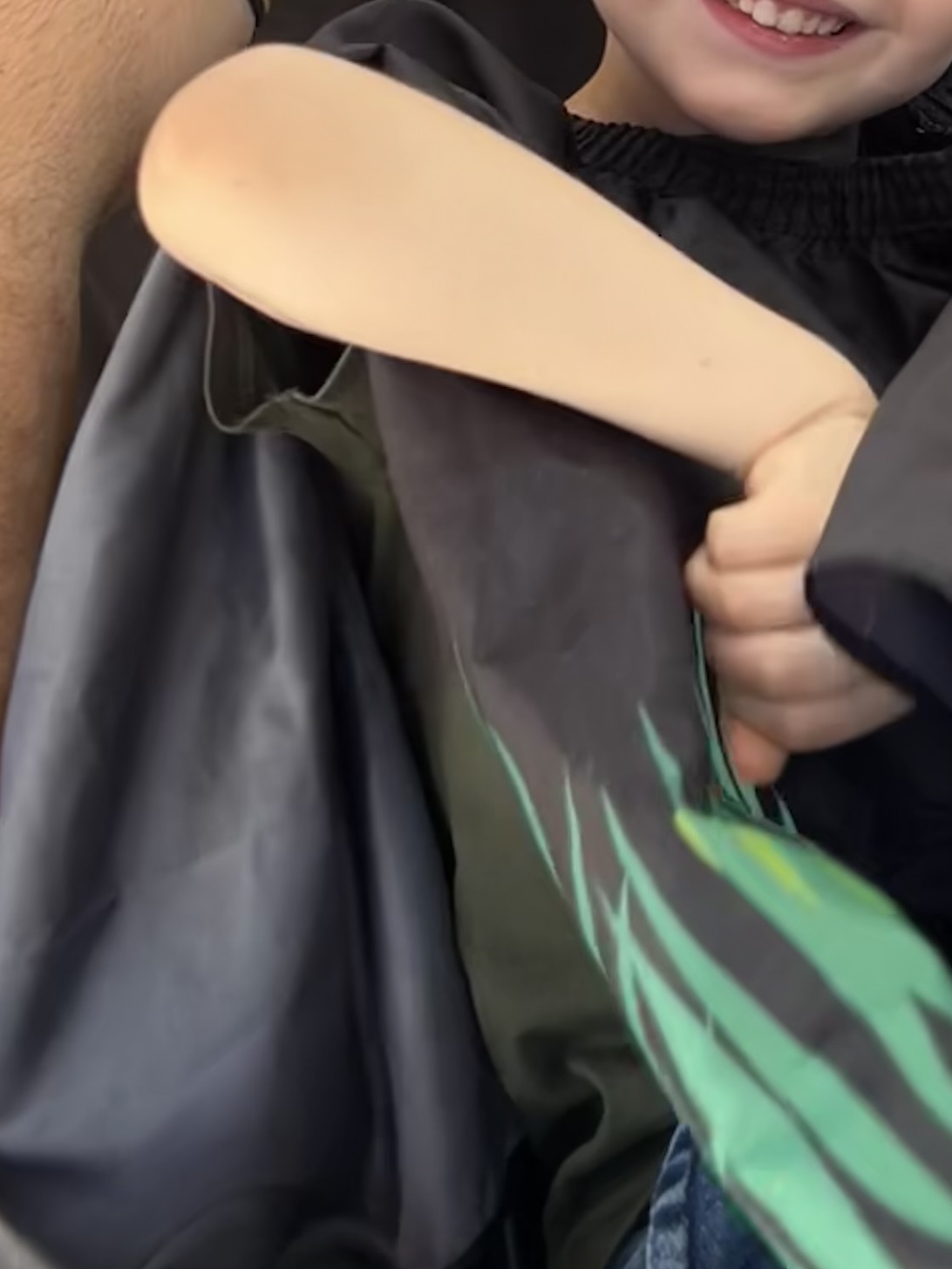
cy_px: -118
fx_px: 2640
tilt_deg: -6.5
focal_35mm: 72
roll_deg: -1.7
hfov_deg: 19.8
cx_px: 949
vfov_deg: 25.2
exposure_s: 1/121
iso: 50
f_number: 1.5
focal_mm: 5.7
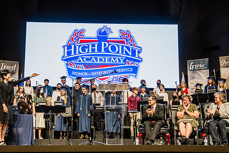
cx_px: 95
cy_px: 90
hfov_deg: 39.5
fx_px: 318
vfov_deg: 27.0
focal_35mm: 50
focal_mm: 36
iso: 800
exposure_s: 1/100
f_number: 4.5
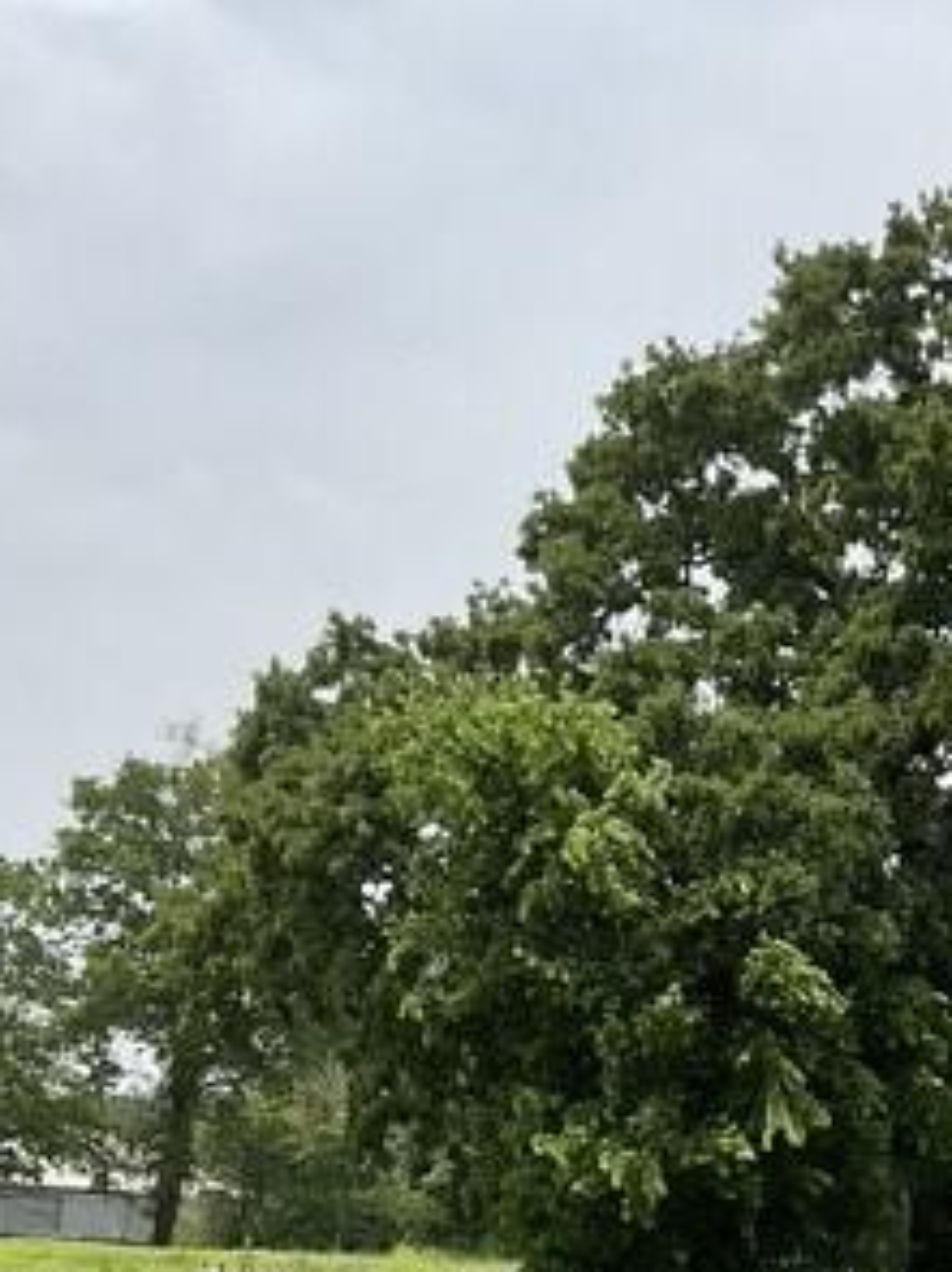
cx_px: 913
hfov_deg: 22.5
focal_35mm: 63
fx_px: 2312
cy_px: 1302
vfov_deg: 28.6
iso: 16
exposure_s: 1/2058
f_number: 1.8
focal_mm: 3
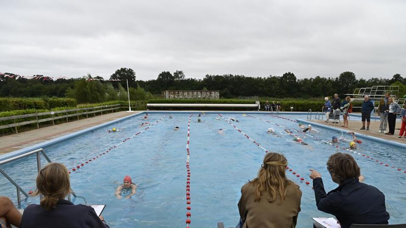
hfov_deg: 71.9
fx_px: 280
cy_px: 136
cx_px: 204
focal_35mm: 26
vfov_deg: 44.2
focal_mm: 24
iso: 400
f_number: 7.1
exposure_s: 1/320
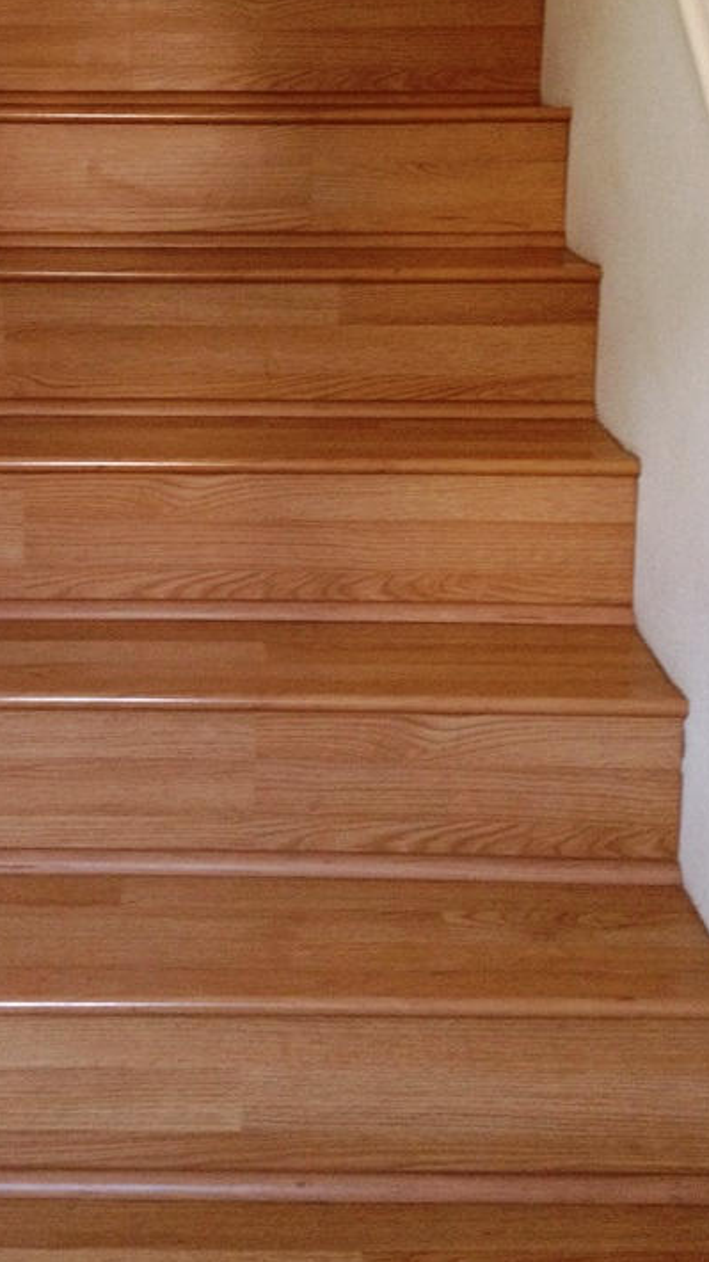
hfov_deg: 21.7
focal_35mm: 55
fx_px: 1840
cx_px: 192
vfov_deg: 37.2
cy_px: 359
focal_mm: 4.28
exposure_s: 1/20
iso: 160
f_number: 2.4
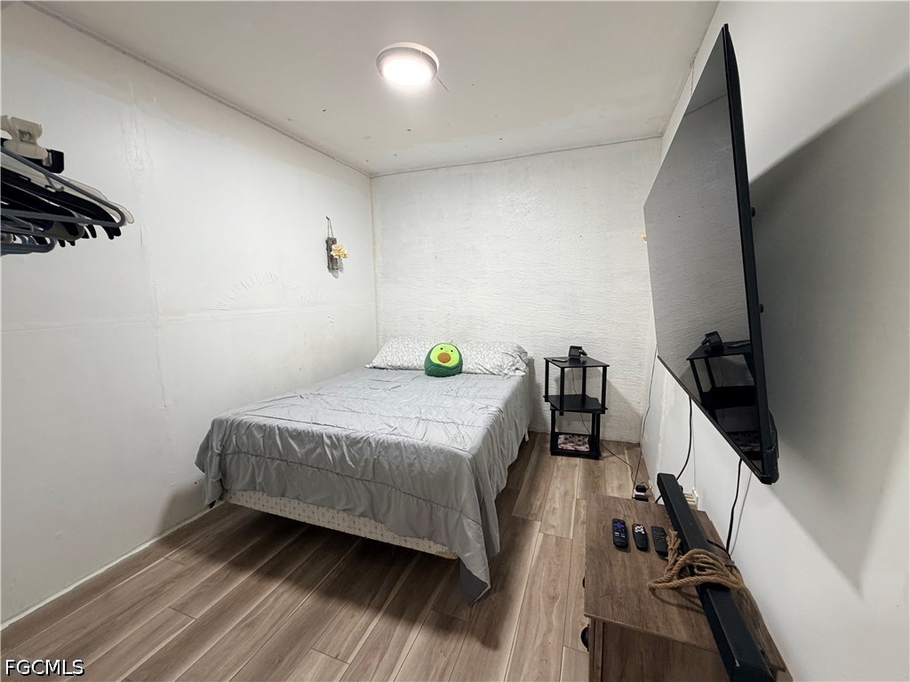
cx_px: 455
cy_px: 341
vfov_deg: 85.7
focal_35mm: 14
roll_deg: +1.2
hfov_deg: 102.1
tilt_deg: -8.3
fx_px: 368
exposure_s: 1/60
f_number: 2.2
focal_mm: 2.22
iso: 250
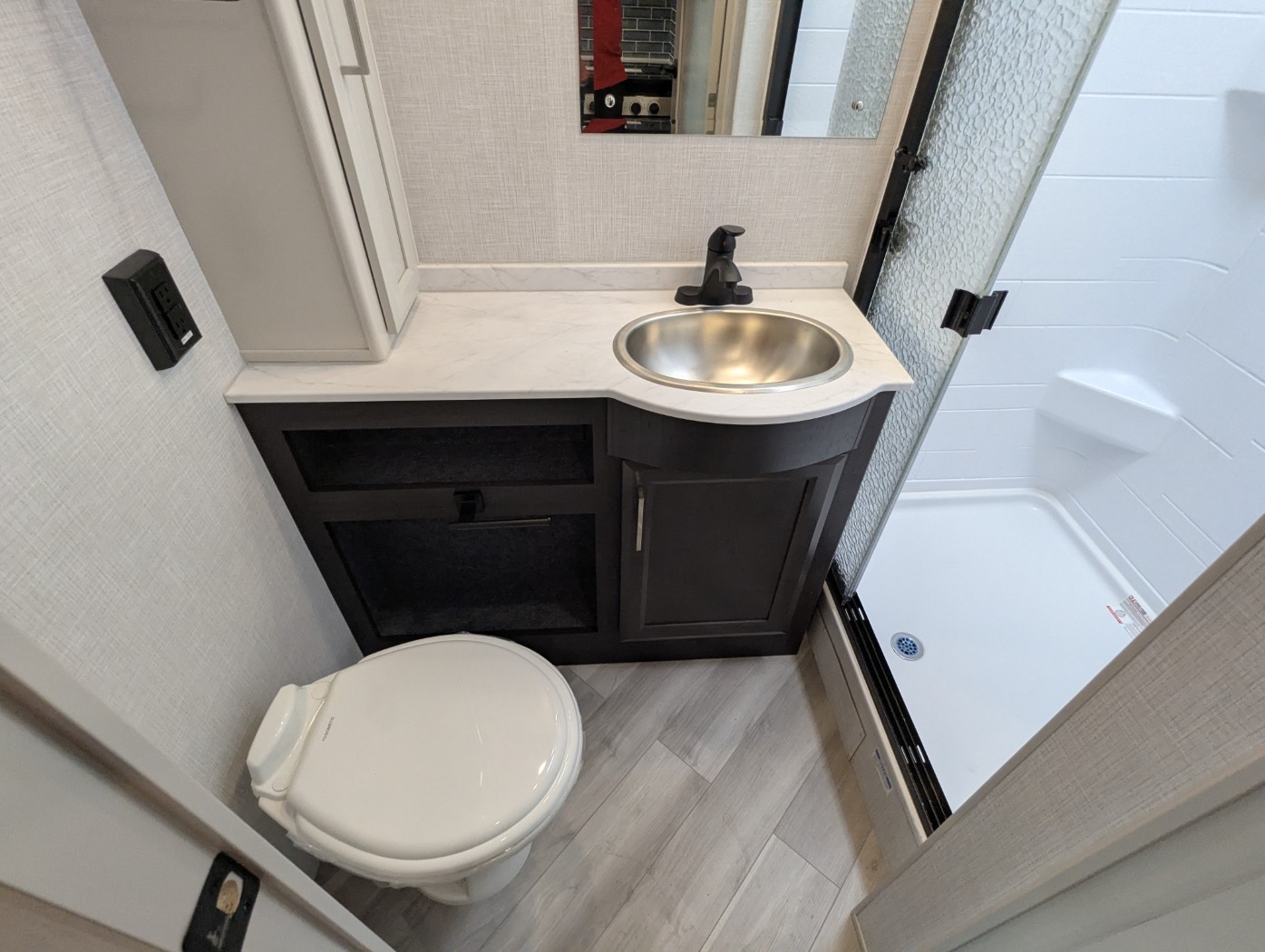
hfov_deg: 94.4
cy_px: 476
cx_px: 632
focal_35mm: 16
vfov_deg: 78.2
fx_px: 585
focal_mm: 2.35
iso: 274
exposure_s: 1/96.3
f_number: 2.2
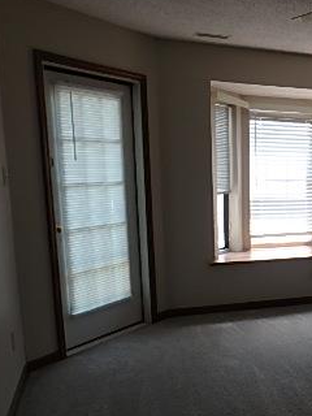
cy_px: 273
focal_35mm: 42
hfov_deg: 30.9
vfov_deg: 44.2
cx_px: 338
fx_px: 505
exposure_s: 1/80
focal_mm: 3.7
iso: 125
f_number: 3.5
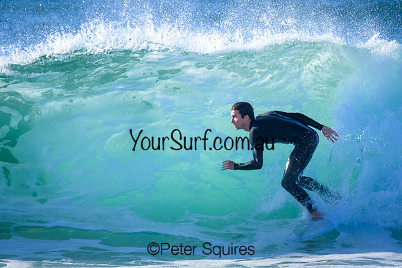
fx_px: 10444
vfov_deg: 1.5
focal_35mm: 935
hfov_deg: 2.2
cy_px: 111
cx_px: 190
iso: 2200
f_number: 11
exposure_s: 1/2000
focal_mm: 800
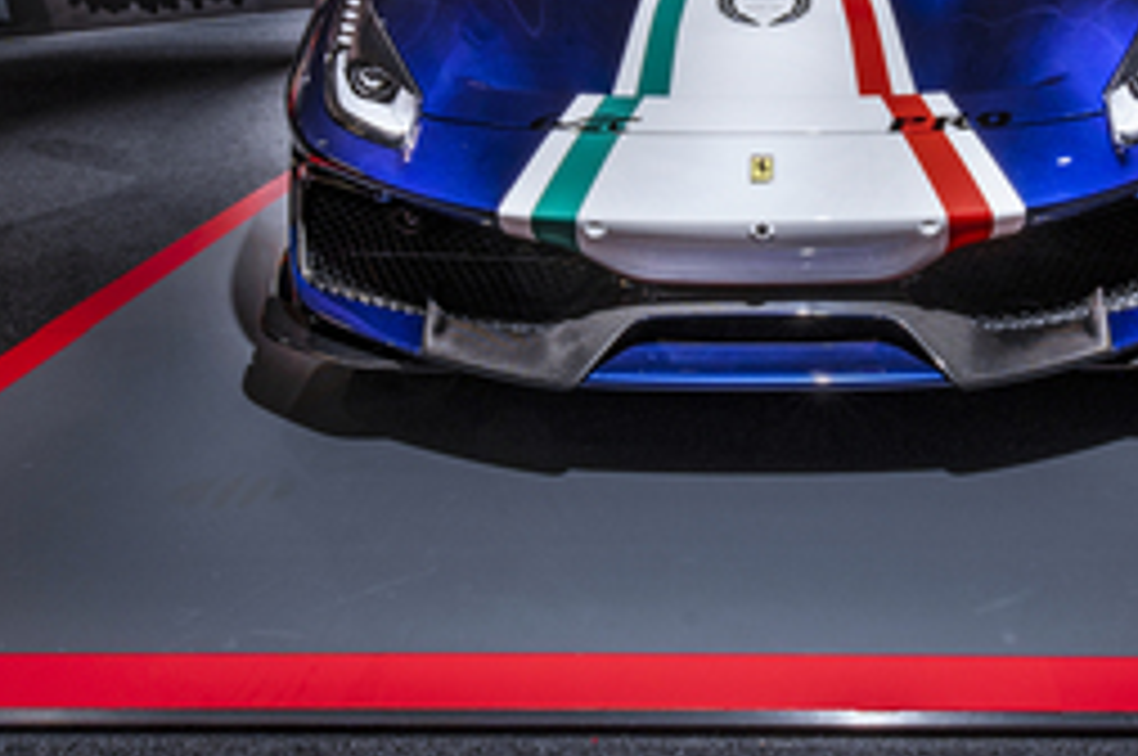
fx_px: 1200
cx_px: 760
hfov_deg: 49.8
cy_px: 112
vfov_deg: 33.6
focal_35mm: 38
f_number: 16
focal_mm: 16
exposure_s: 2
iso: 100
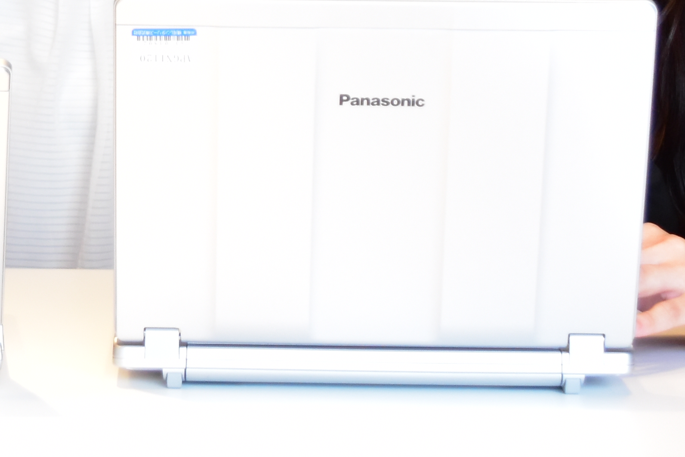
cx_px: 125
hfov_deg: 13.9
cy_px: -145
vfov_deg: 9.2
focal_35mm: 147
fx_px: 2797
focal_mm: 26
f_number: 4.5
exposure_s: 1/50
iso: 1000
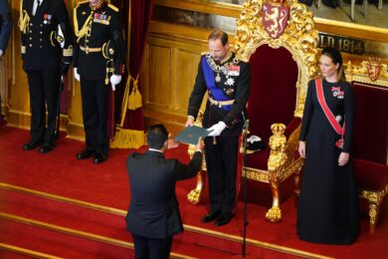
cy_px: 130
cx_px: 194
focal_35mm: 171
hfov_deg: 12.0
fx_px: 1843
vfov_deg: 8.0
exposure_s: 1/160
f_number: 2.8
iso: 1600
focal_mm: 171
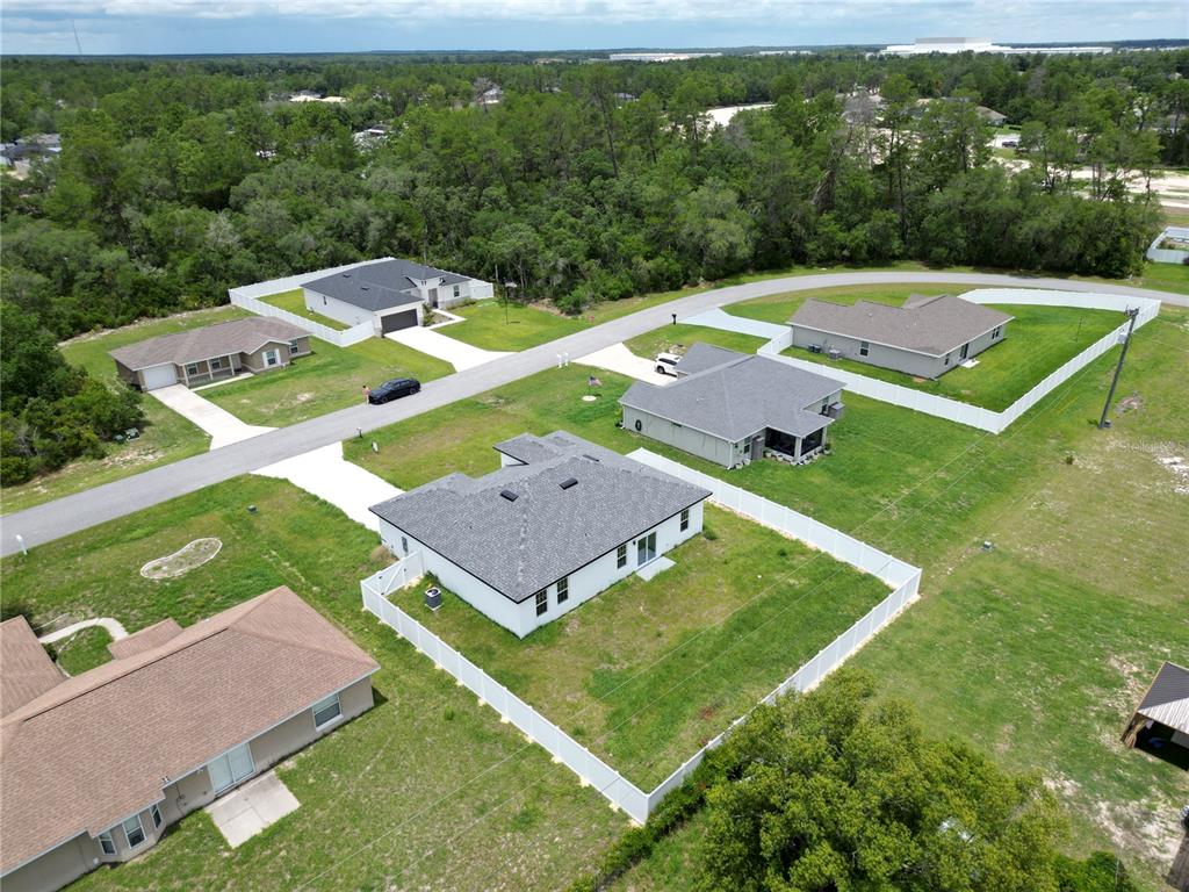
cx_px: 594
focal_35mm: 24
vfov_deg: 56.8
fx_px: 824
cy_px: 446
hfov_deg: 71.6
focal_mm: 6.72
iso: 100
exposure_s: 1/2500
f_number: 1.7
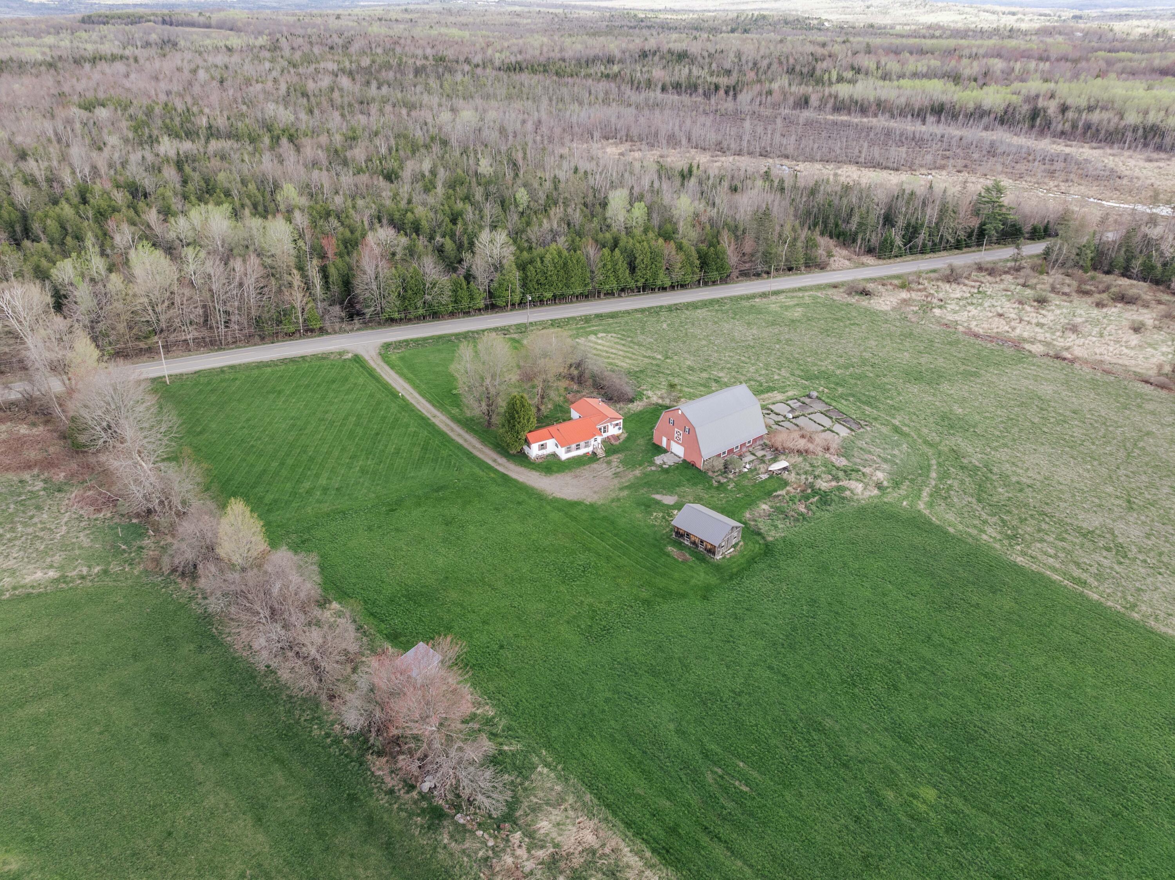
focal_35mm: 24
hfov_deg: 71.6
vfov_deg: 56.8
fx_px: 814
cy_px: 440
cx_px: 588
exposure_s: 1/640
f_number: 2.8
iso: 100
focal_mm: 12.29
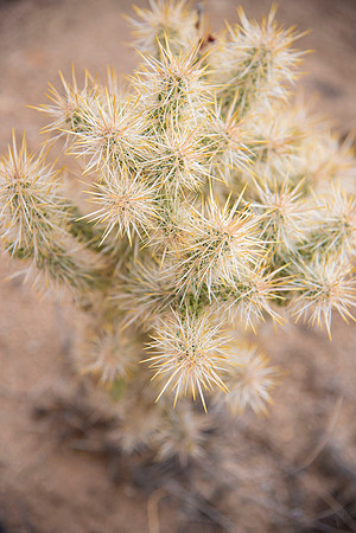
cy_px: 266
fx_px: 1216
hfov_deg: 16.7
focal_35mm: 82
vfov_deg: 24.8
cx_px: 178
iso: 100
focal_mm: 82
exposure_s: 1/1000
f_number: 4
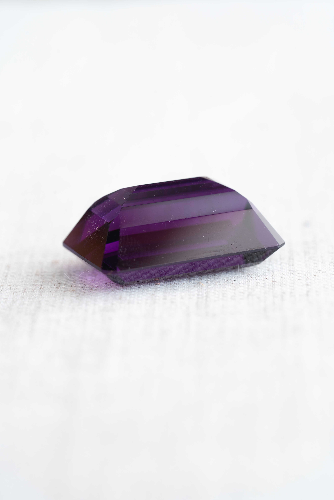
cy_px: 250
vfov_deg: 22.6
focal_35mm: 90
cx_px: 167
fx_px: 1252
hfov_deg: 15.2
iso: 100
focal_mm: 90
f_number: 8
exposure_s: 1/8
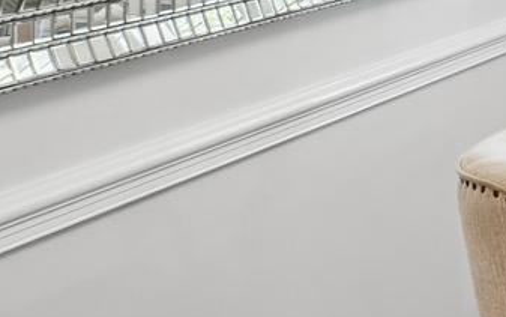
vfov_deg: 12.1
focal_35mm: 102
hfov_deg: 14.4
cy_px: -202
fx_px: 1409
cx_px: 1176
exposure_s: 1/15
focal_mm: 11
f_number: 8
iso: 500
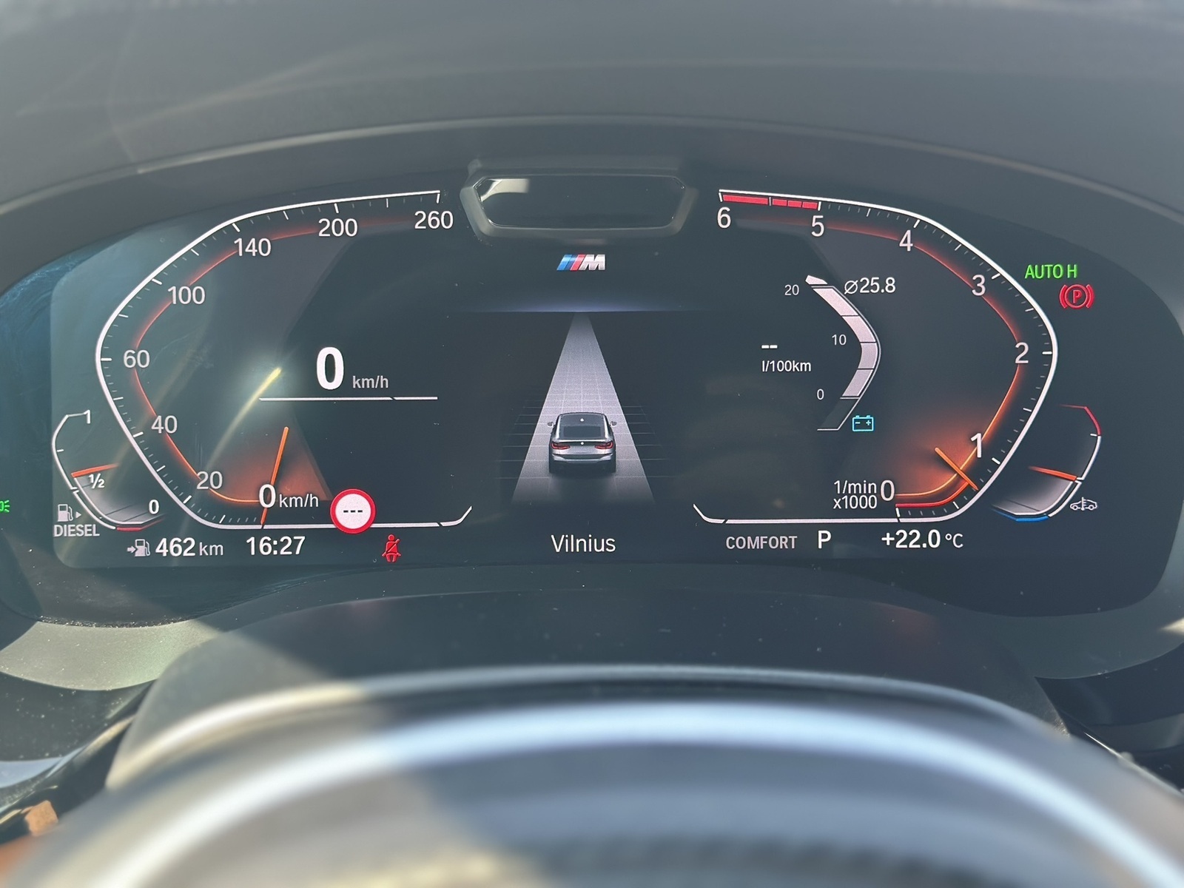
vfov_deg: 30.3
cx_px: 592
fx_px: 1642
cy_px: 444
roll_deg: -0.9
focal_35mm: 48
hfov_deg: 39.7
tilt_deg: -19.6
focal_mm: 6.86
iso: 125
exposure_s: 1/172
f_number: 1.78
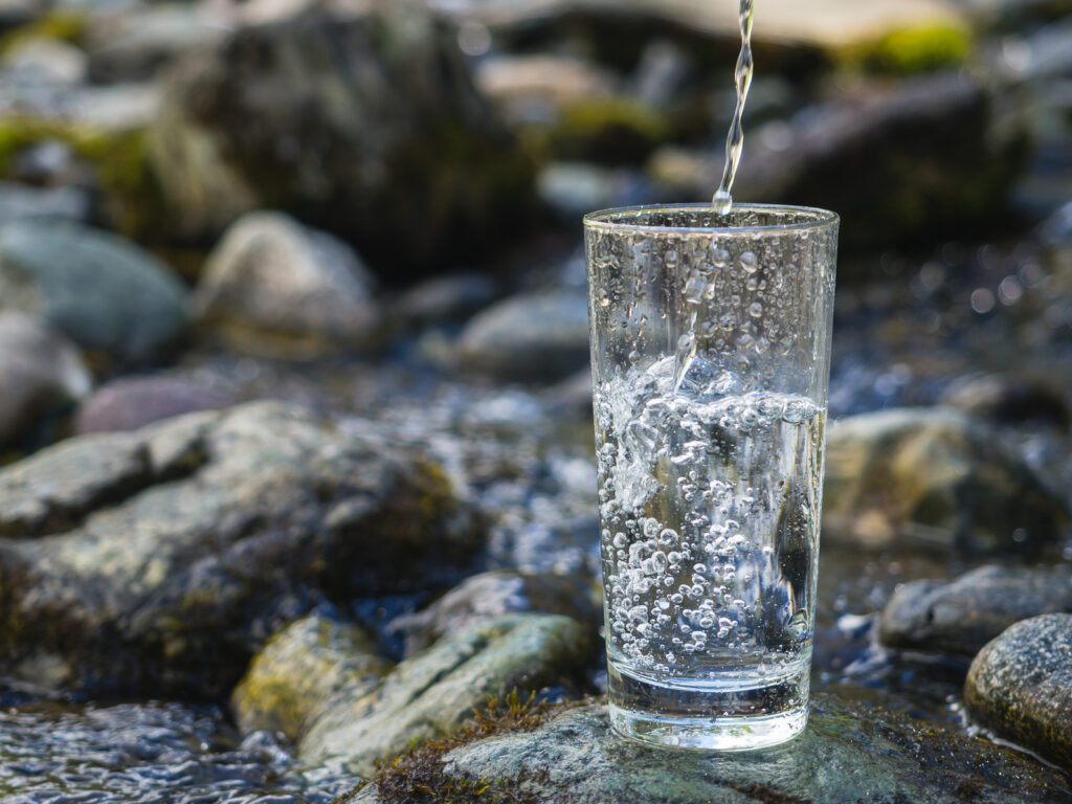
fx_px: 2477
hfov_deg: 24.4
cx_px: 536
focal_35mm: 80
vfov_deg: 18.4
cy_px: 402
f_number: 2.8
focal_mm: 40
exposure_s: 1/1000
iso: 200
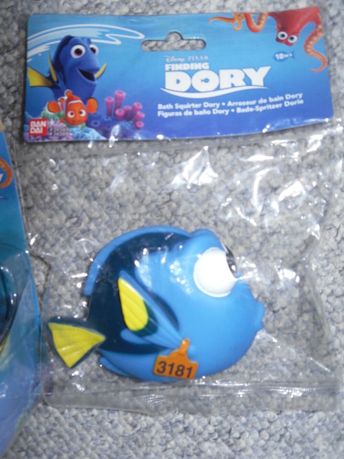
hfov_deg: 40.7
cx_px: 172
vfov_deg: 52.6
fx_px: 464
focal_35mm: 35
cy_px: 230
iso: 80
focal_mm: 6.3
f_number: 3.5
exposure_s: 1/45
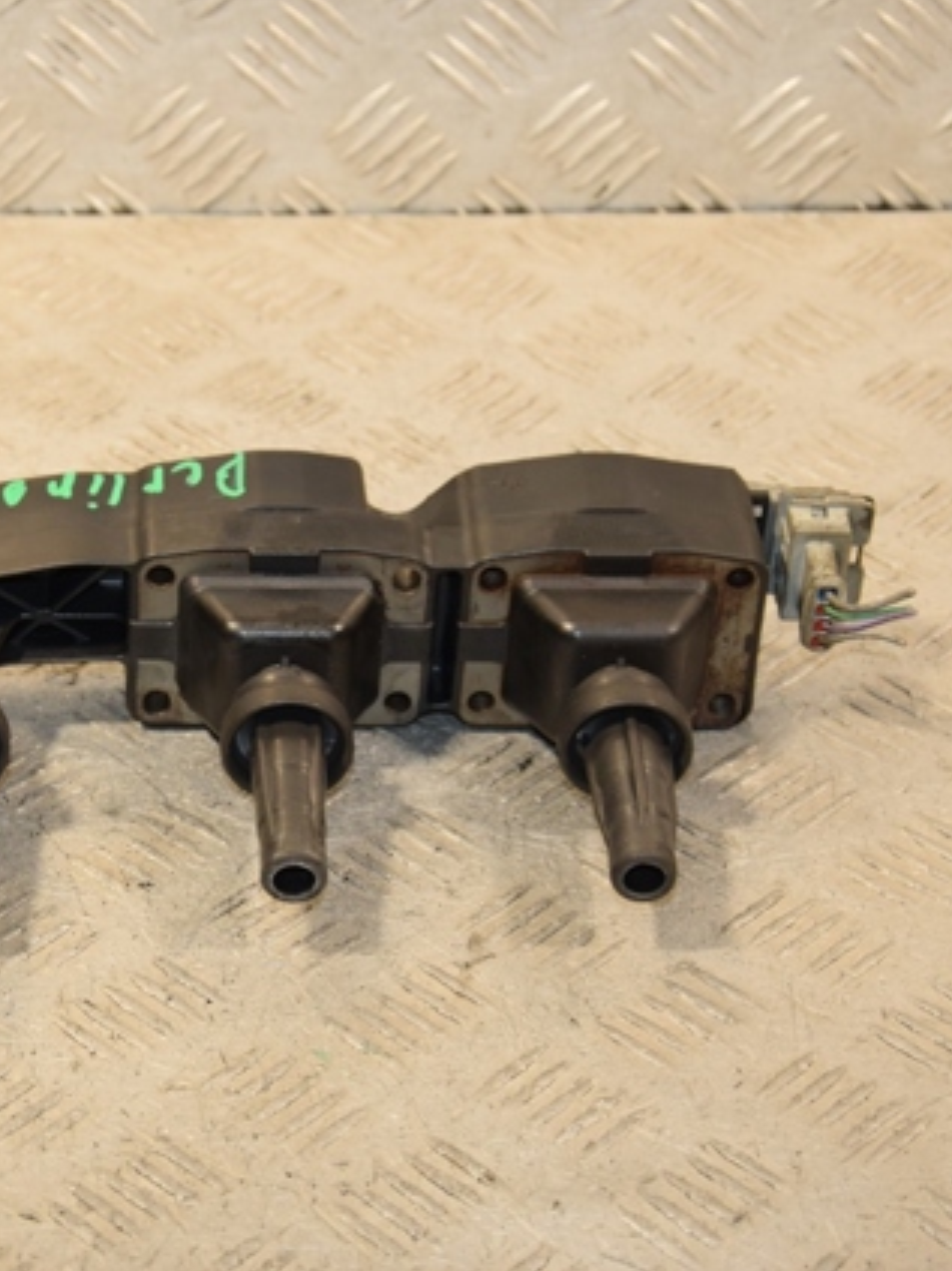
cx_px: 252
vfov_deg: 18.1
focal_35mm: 109
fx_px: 3999
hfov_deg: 13.5
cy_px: 634
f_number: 5.6
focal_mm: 50
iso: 800
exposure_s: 1/200
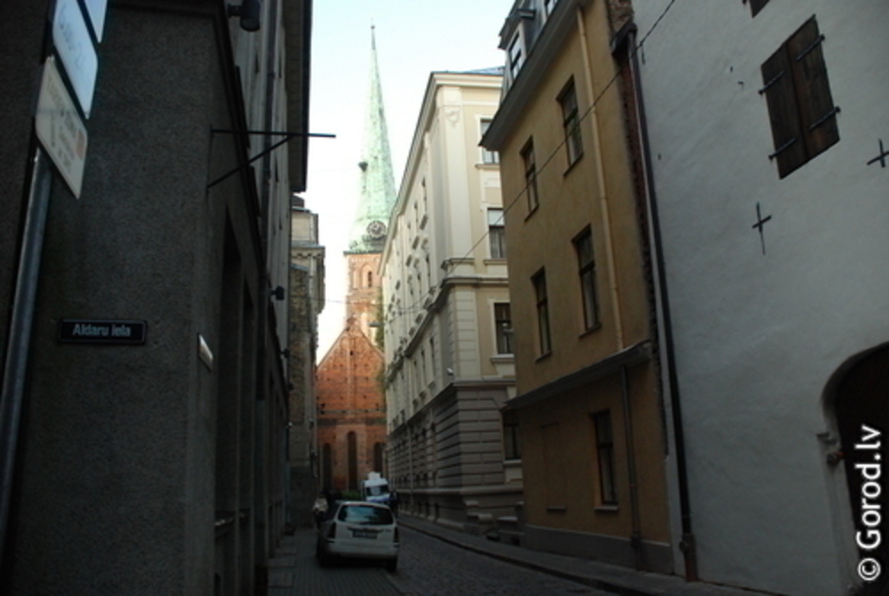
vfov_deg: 48.1
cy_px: 298
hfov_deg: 67.3
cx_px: 444
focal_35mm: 27
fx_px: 668
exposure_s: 1/750
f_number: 3.5
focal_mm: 18
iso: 800
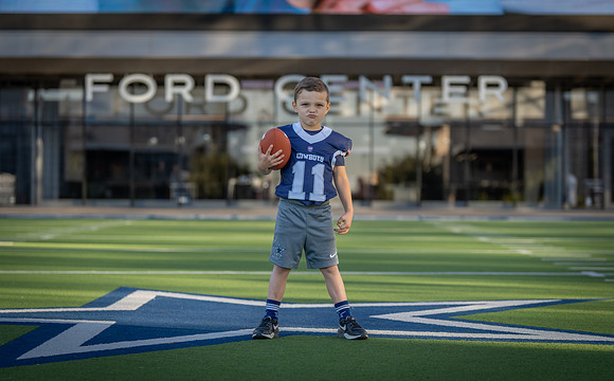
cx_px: 314
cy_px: 210
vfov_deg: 13.3
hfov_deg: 21.3
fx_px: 1632
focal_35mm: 98
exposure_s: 1/500
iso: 100
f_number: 2.8
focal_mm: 92
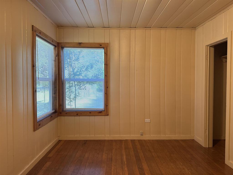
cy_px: 88
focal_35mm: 24
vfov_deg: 56.8
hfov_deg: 71.6
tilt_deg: -2.5
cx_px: 116
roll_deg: -0.1
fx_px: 162
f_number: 1.78
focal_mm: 6.76
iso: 160
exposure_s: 1/120
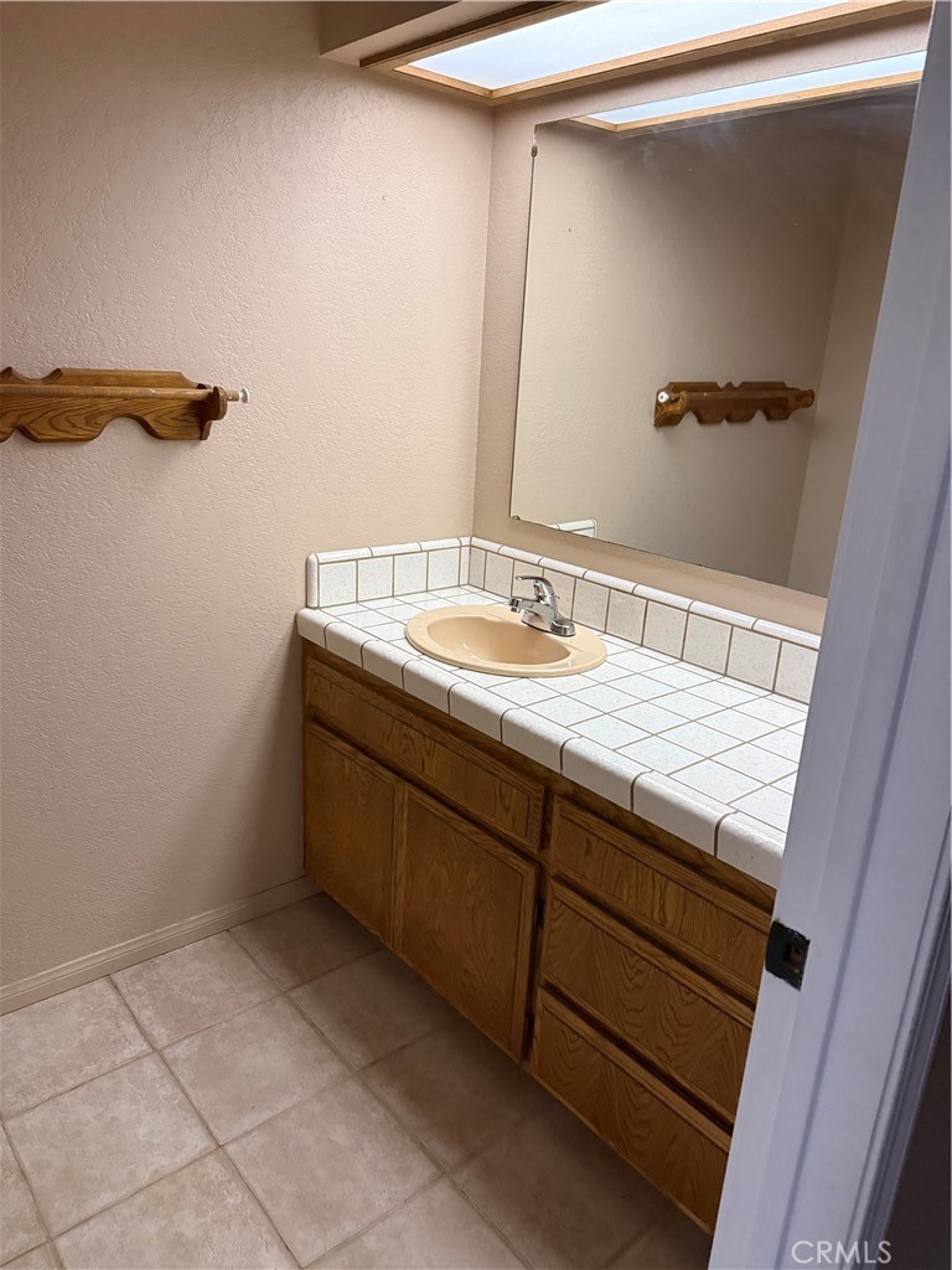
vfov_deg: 71.6
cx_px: 476
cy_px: 635
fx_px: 880
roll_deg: -3.5
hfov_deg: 56.8
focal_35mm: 24
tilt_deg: -16.7
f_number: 1.78
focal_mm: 6.76
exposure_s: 1/30
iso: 1250
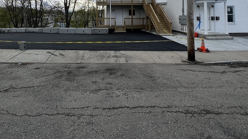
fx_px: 145
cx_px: 112
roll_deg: +0.1
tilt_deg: +2.1
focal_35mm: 22
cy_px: 8
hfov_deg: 81.0
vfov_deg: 45.4
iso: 32
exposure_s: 1/475
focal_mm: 1.57
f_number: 1.8
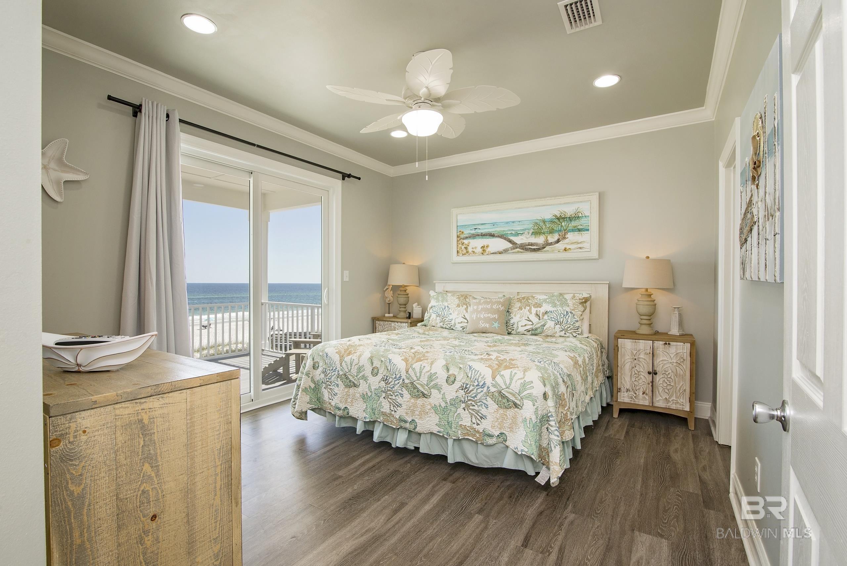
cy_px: 283
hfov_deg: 96.7
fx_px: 377
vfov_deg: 73.8
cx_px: 424
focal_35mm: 16
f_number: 11
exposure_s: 1/20
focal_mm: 16
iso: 500
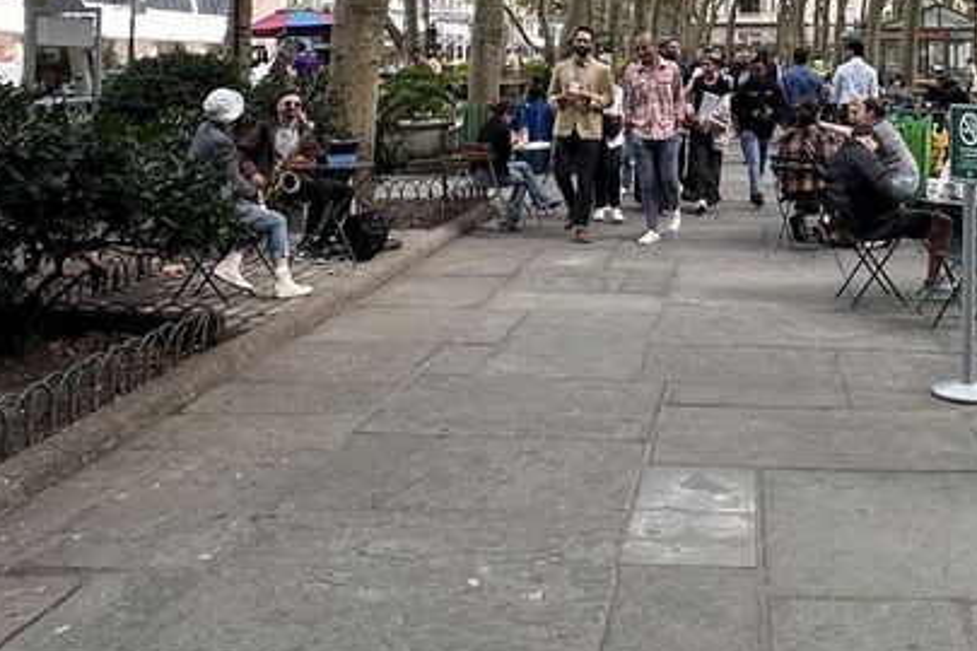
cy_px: 7
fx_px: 1248
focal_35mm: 46
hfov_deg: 41.6
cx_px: 719
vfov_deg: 27.6
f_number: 2.2
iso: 40
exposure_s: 1/124
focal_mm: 2.22
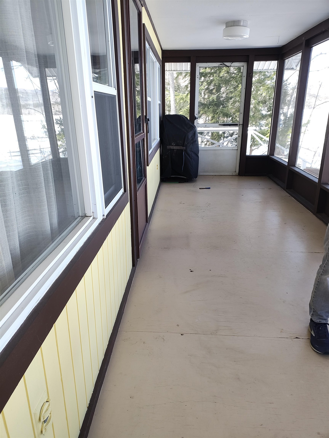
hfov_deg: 54.9
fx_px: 317
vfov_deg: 69.4
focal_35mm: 25
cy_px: 219
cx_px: 164
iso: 234
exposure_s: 1/120
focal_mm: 4.71
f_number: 1.7
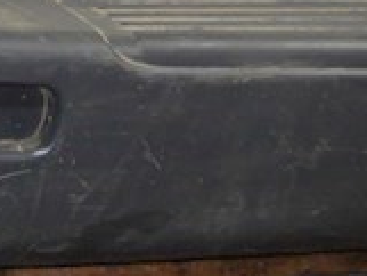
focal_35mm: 163
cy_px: -176
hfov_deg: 11.9
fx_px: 1729
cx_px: -52
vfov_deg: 8.8
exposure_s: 1/30
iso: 200
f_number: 3.1
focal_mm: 6.72
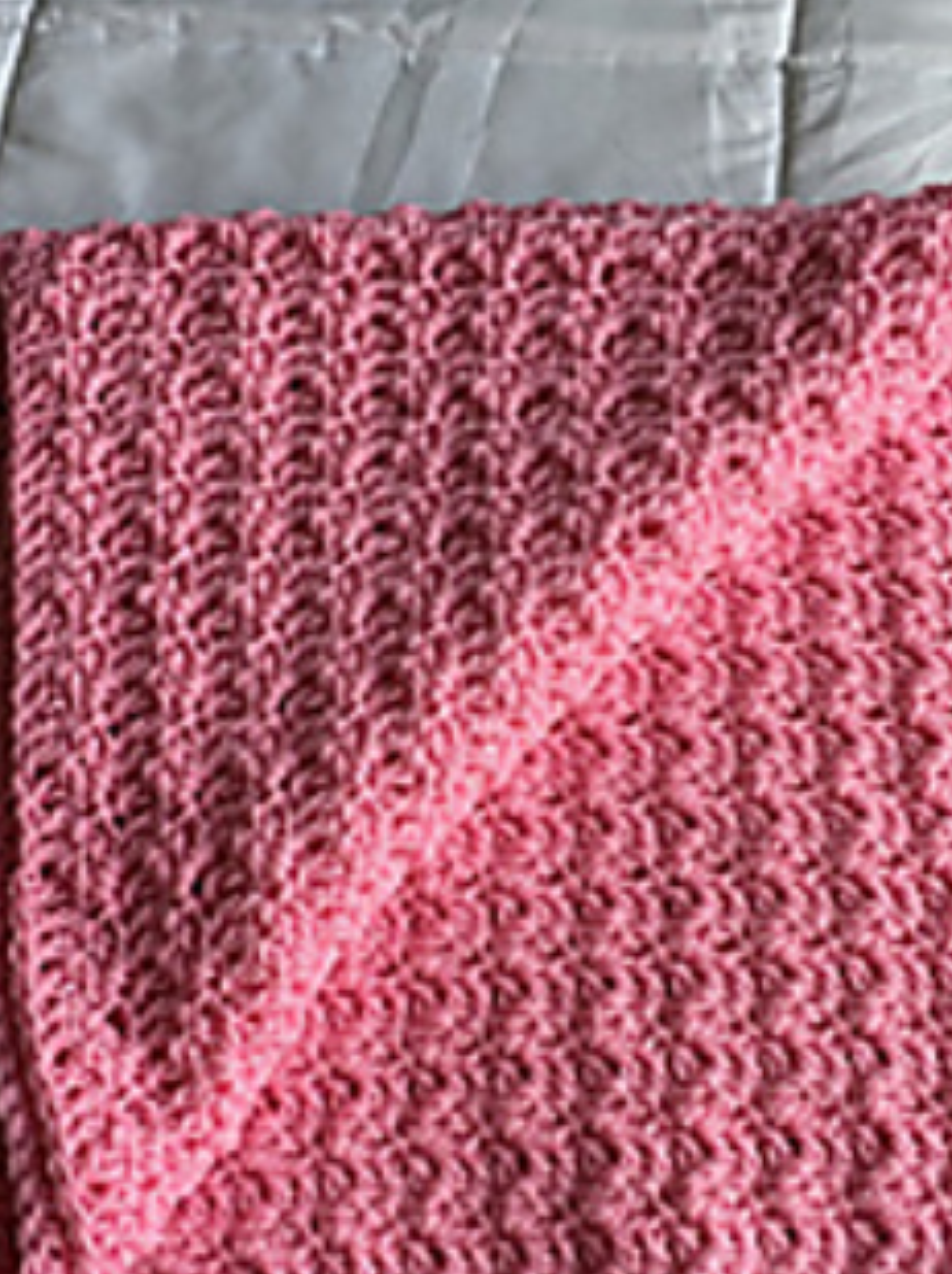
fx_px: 1727
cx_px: 460
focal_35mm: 47
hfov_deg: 30.8
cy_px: 816
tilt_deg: -64.9
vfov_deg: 40.1
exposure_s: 1/40
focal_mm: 4.15
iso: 25
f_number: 2.2
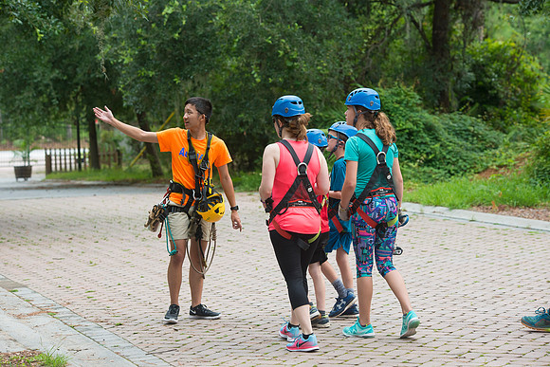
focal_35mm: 112
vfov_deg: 12.2
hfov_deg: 18.3
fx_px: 1711
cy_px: 184
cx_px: 275
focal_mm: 112
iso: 1250
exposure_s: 1/1000
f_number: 5
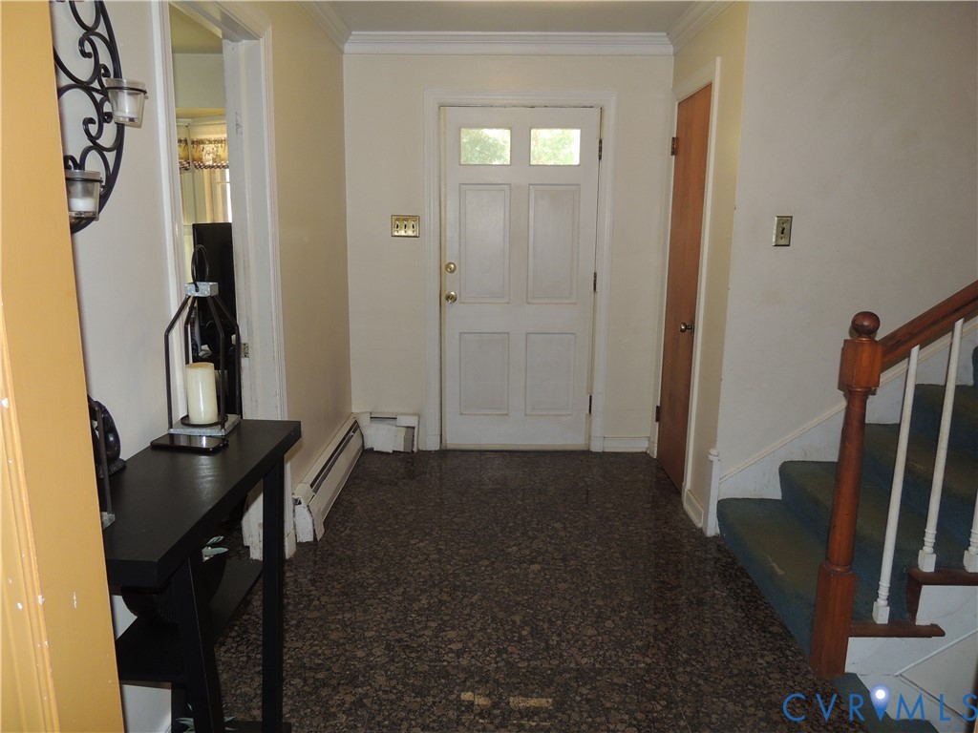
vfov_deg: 56.8
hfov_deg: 71.6
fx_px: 678
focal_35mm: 24
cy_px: 366
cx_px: 489
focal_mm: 4.3
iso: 200
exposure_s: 1/30
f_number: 3
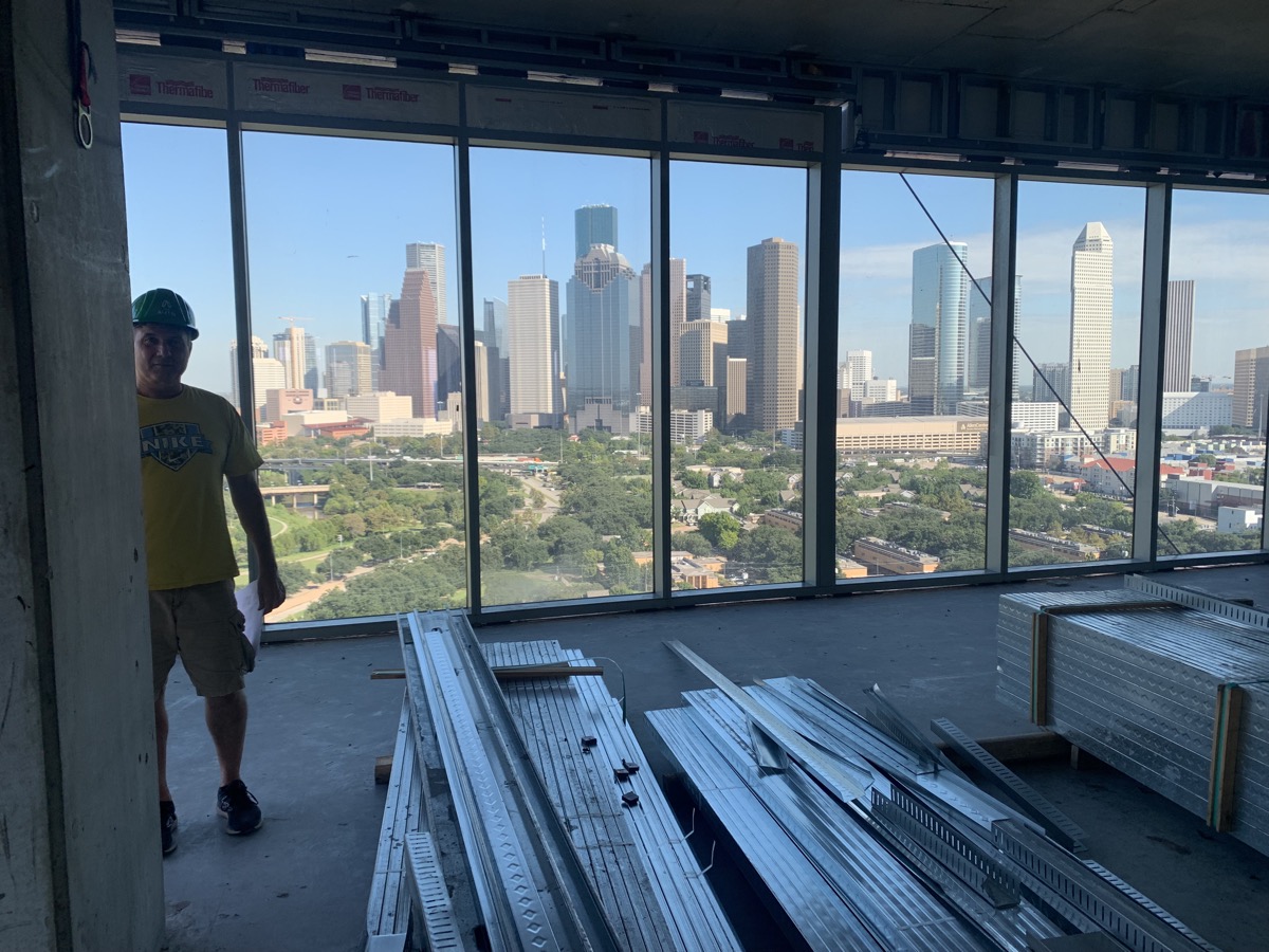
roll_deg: +0.0
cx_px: 634
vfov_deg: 53.1
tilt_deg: -4.2
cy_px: 476
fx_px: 953
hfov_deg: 67.3
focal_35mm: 26
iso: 25
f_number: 1.8
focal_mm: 4.25
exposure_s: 1/490
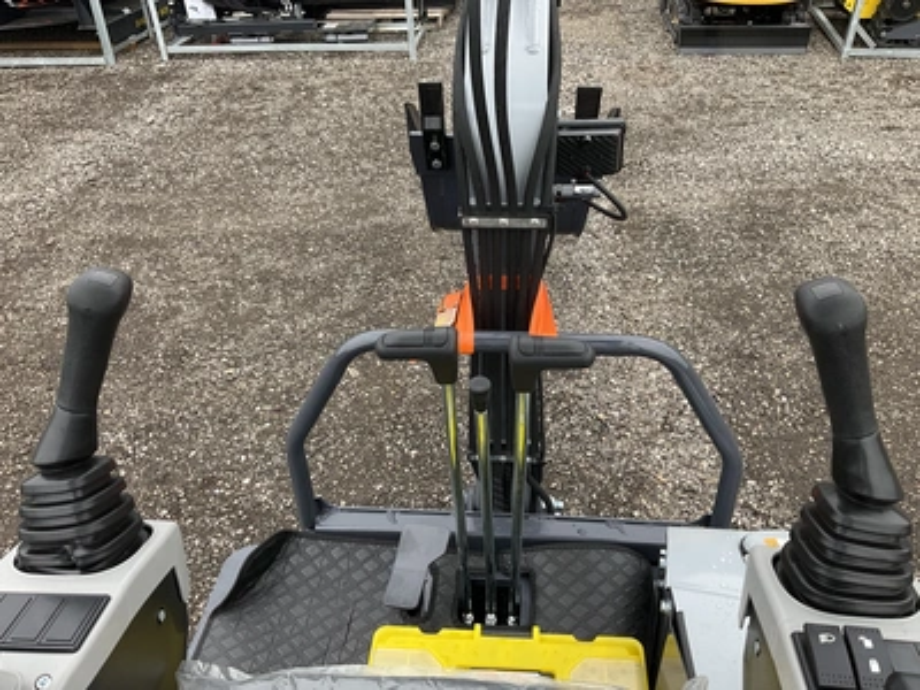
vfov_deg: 48.2
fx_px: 771
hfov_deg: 61.7
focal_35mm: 29
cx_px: 460
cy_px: 345
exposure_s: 1/211
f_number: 1.8
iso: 20
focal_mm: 3
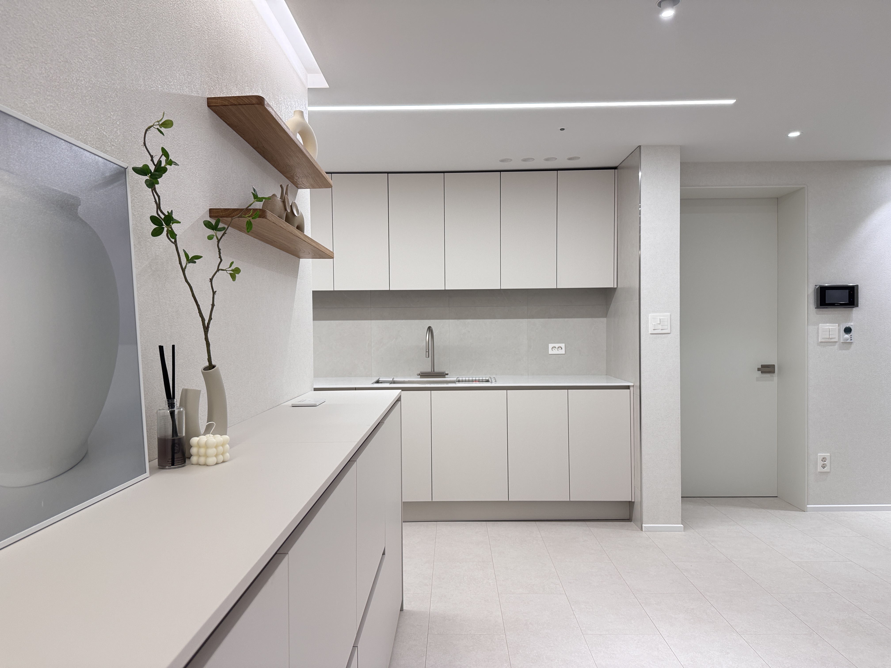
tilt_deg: -1.2
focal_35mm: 24
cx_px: 446
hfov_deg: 71.6
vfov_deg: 56.8
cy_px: 334
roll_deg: +0.6
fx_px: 618
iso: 125
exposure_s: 1/120
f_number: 1.78
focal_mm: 6.76
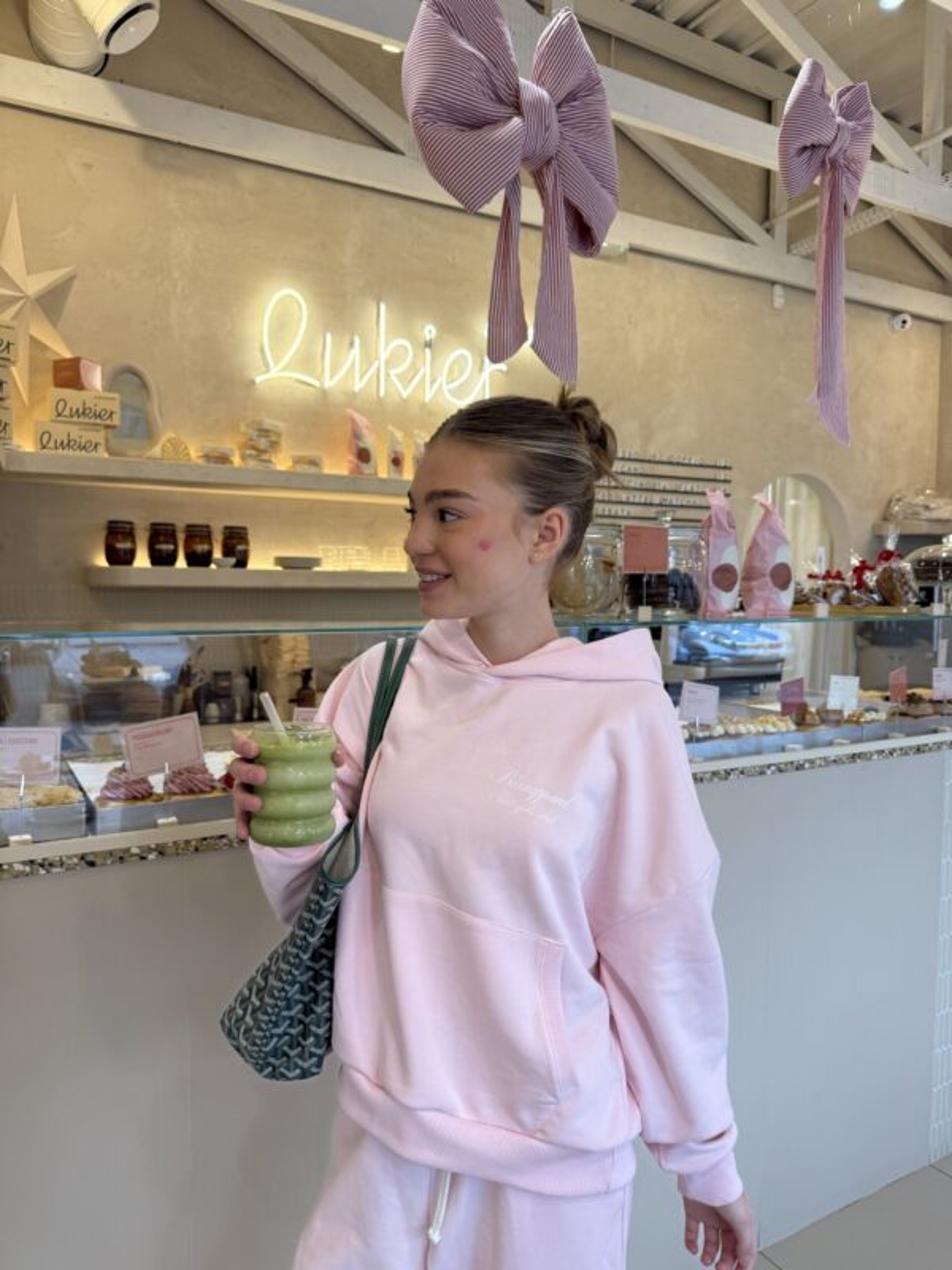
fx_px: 880
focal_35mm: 24
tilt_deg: -3.8
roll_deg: -0.9
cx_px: 476
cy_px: 635
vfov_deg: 71.6
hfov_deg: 56.8
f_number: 1.78
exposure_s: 1/100
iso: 100
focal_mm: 6.76
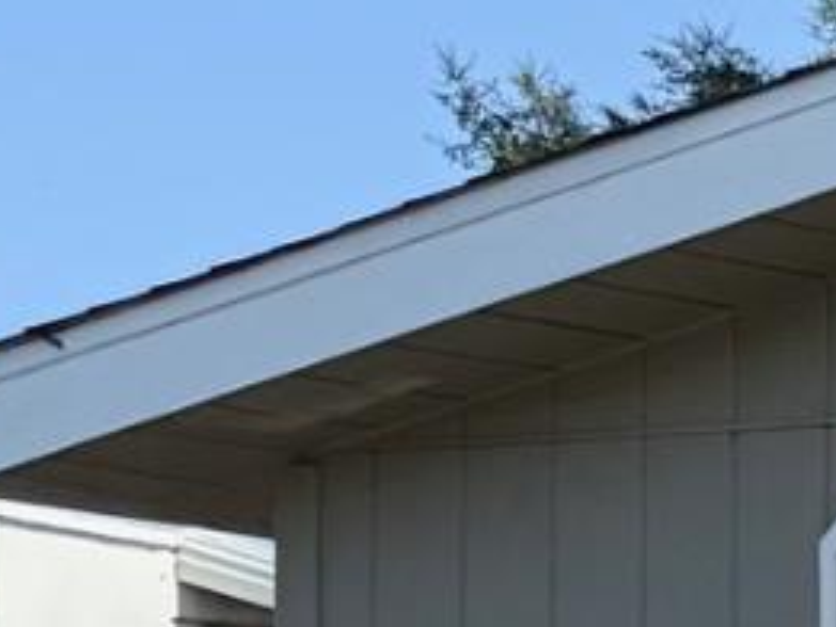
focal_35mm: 138
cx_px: 2357
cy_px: 1412
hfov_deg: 10.7
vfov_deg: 9.7
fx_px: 3334
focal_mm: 6.76
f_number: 1.78
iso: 80
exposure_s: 1/2907
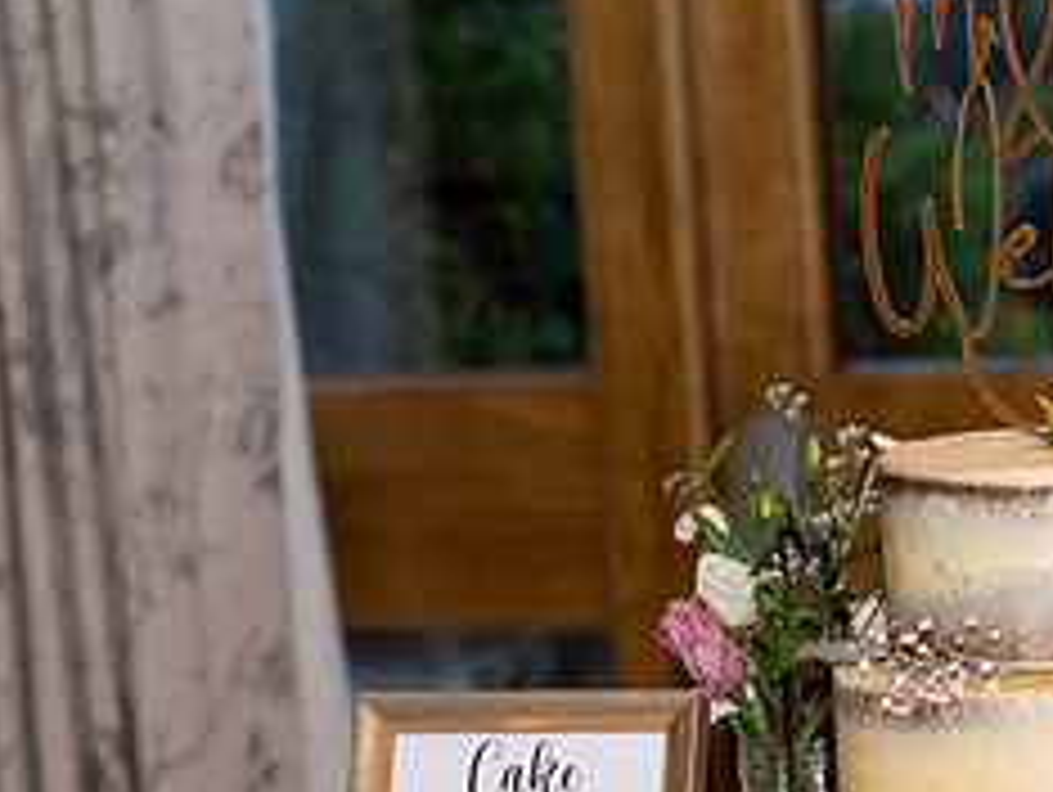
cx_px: 972
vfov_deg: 8.5
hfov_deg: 11.3
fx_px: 5298
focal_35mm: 174
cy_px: 776
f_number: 4
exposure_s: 1/80
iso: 400
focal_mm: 65
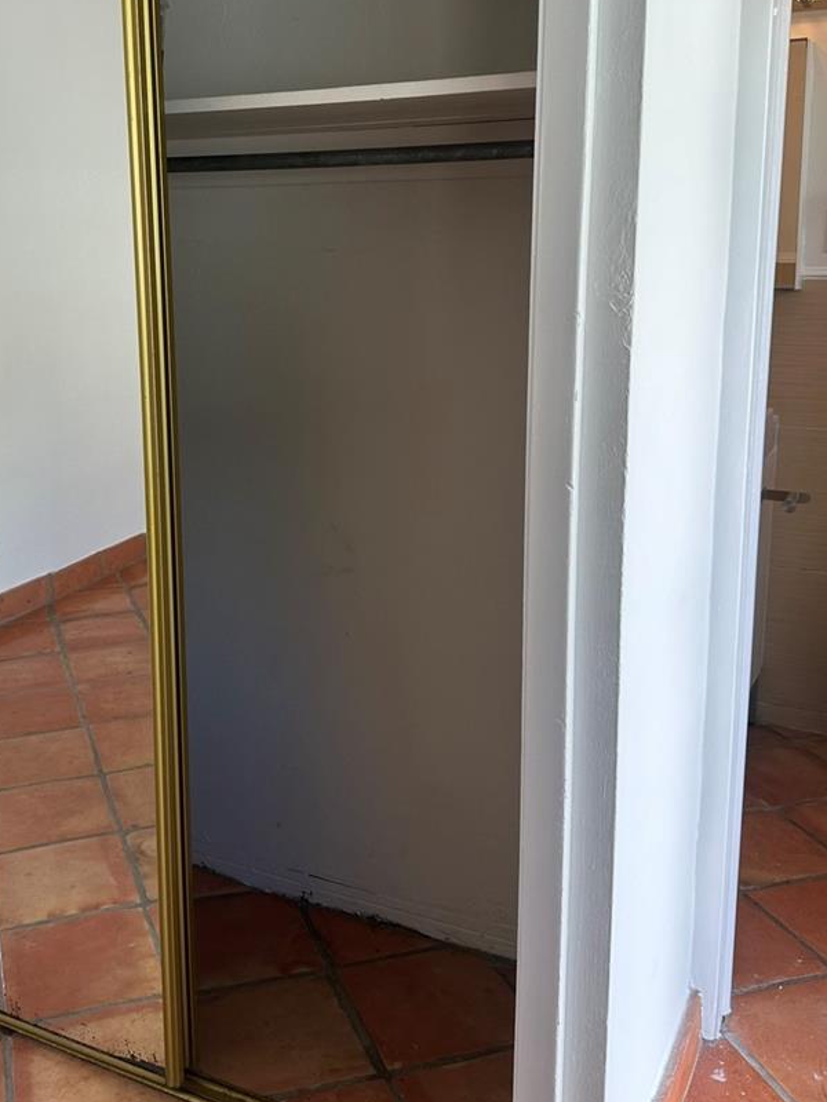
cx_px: 302
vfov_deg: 51.0
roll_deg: -0.1
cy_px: 434
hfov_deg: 39.4
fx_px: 1147
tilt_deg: -8.2
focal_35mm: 36
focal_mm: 6.86
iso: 64
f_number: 1.78
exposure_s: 1/120
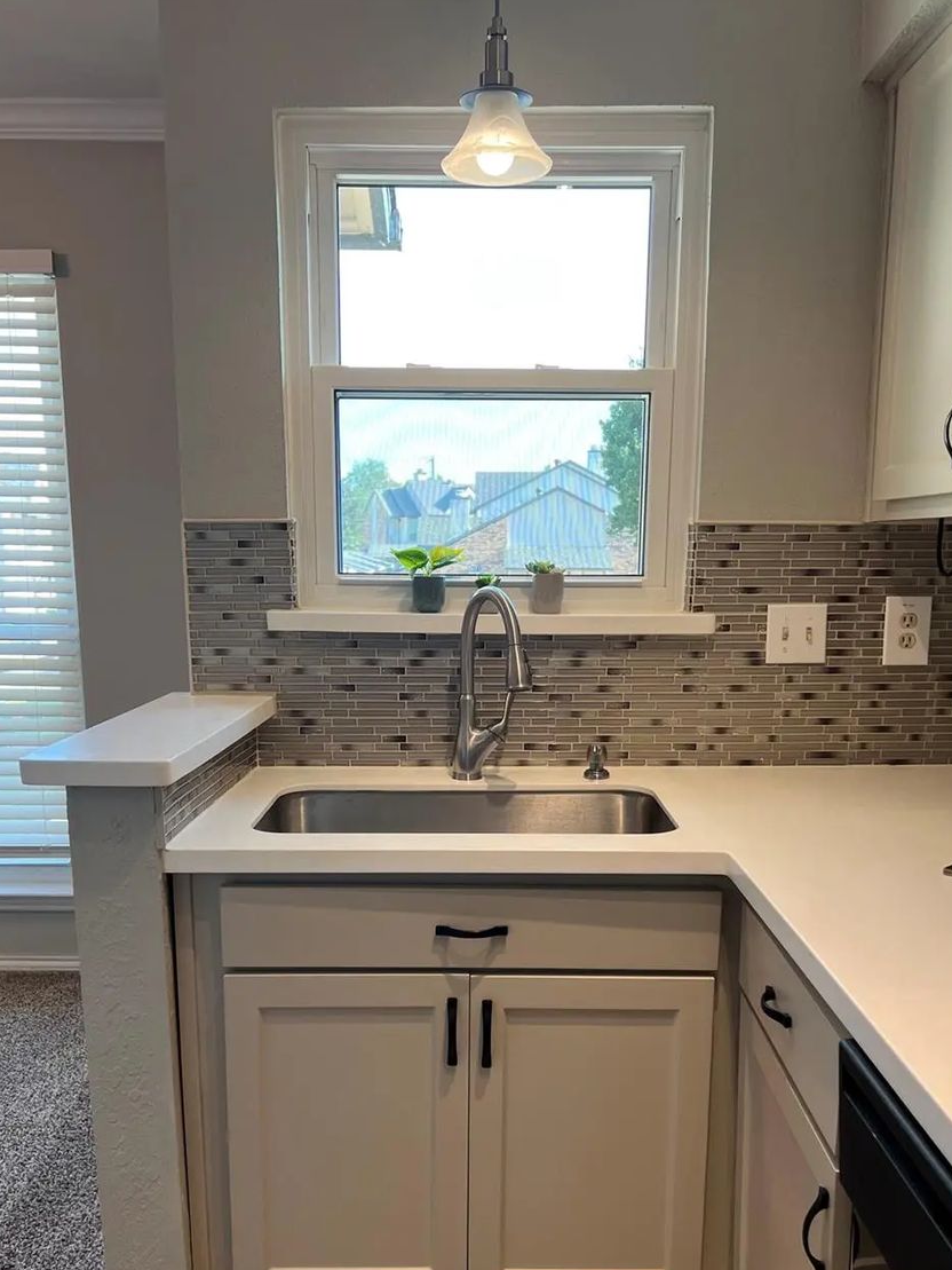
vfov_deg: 56.4
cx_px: 473
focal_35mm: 32
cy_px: 760
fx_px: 1173
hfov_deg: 44.2
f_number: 1.5
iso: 40
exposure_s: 1/120
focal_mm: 5.7
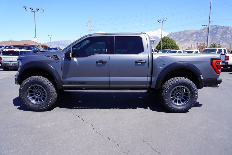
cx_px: 116
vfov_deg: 53.2
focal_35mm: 24
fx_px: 155
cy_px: 78
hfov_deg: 73.7
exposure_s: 1/125
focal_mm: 16
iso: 100
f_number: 8
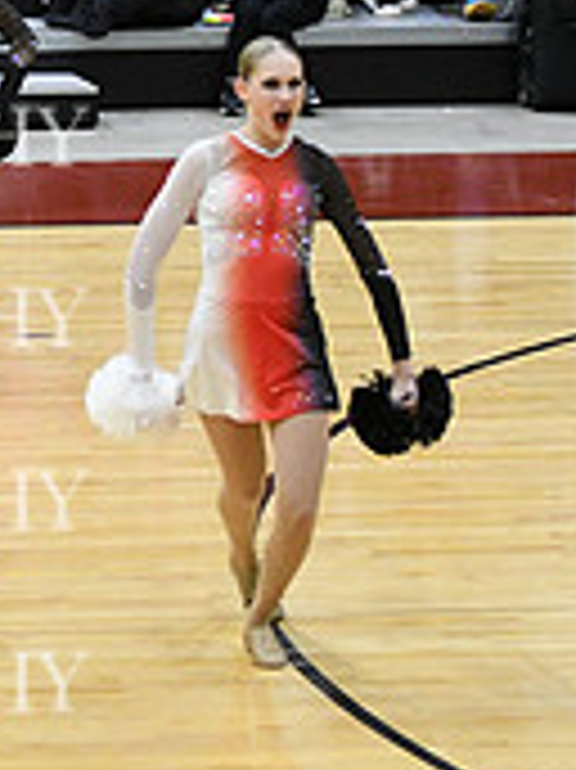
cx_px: -562
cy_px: 227
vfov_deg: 5.8
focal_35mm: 343
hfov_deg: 4.3
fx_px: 7619
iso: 4000
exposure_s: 1/400
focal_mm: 70
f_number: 4
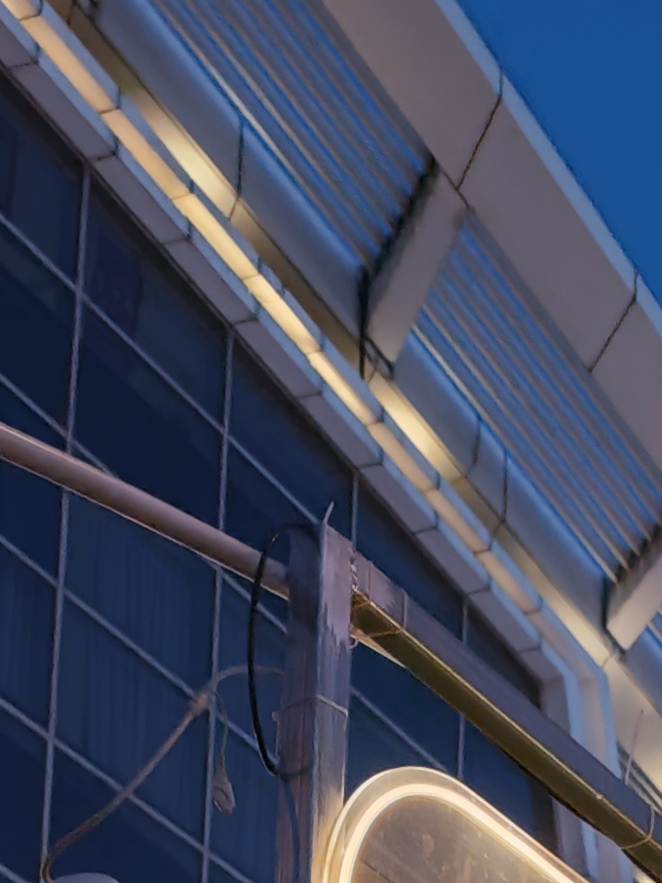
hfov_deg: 12.7
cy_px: 1696
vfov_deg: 15.6
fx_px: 2653
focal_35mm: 104
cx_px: 1269
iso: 50
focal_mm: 6.55
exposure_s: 1/100
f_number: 1.62
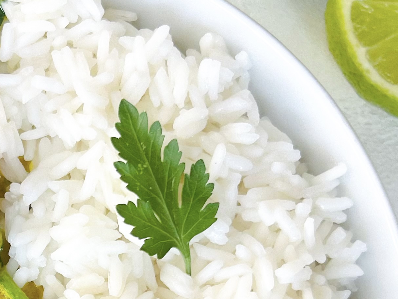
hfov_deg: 21.8
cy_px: 367
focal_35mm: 86
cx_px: -20
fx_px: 989
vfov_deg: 16.4
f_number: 1.6
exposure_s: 1/160
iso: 40
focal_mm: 5.1
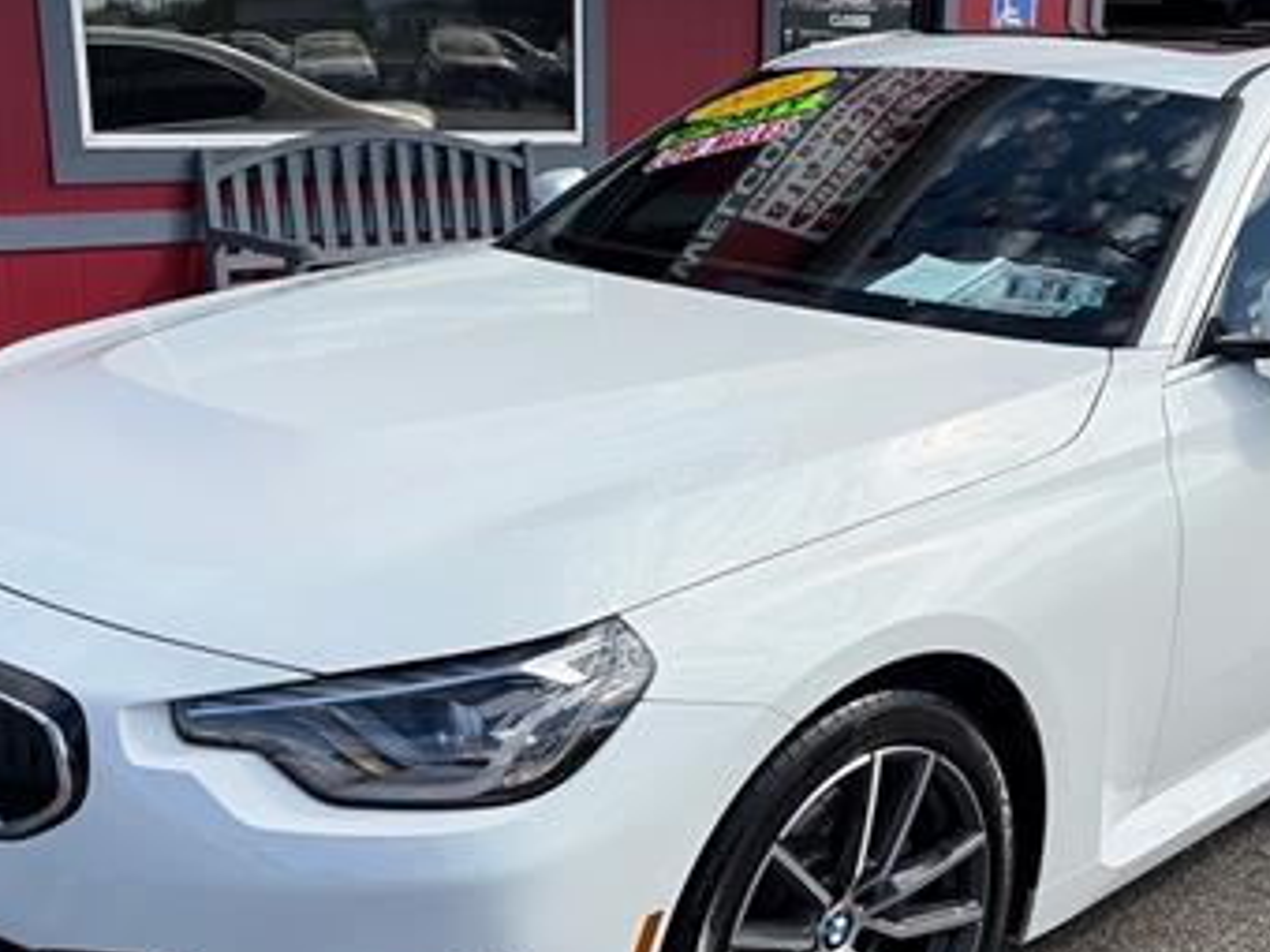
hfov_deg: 38.6
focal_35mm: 49
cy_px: 526
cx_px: 803
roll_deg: -0.7
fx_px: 1798
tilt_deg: -13.7
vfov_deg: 29.7
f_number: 1.6
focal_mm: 5.96
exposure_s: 1/3831
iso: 50
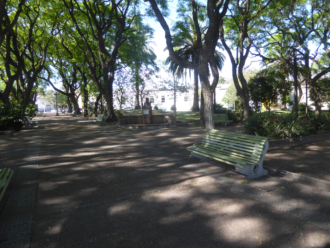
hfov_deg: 69.4
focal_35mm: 25
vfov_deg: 54.9
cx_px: 165
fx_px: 238
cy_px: 124
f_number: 3.3
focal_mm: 4.3
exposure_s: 1/125
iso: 80
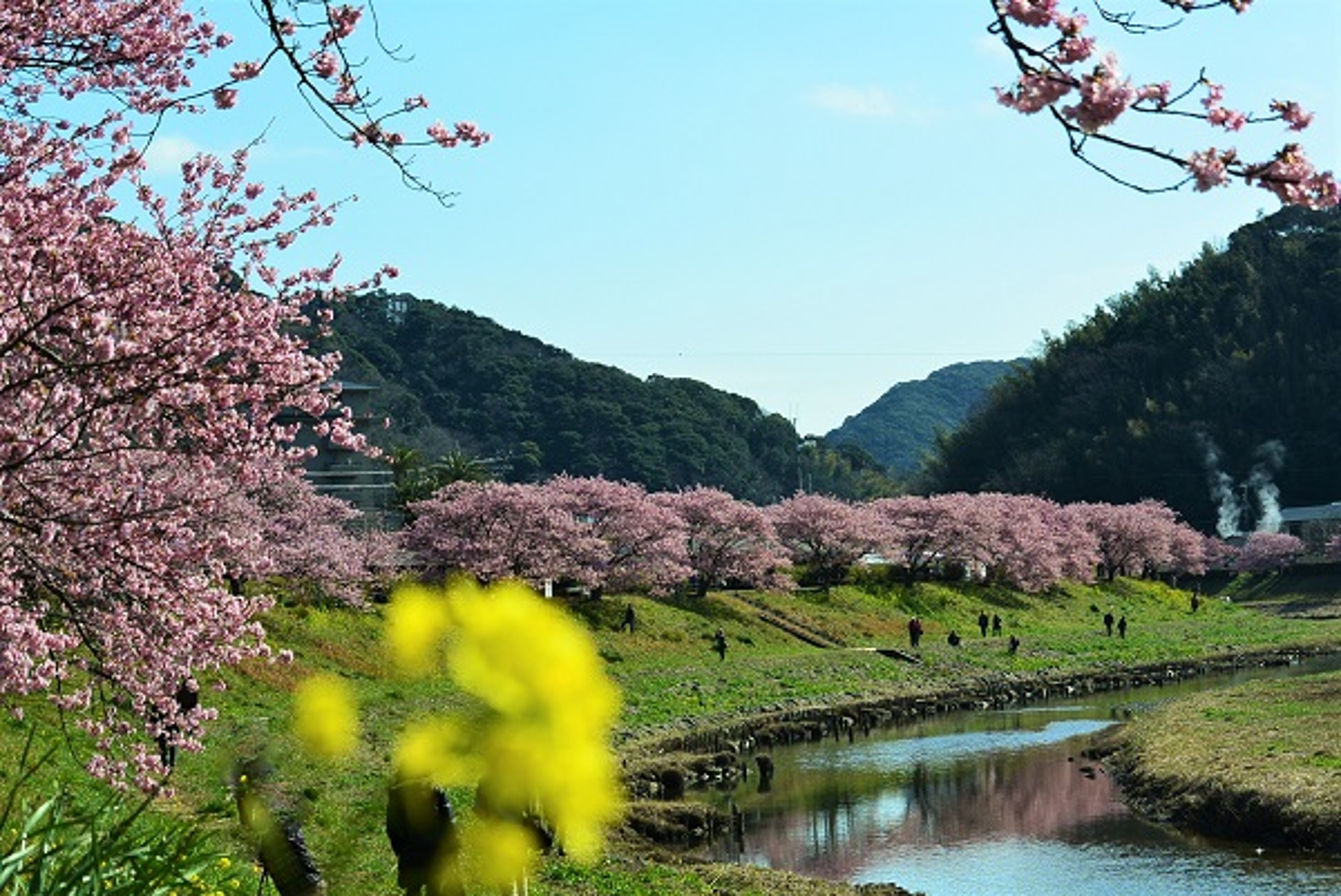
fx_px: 3019
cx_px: 670
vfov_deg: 16.9
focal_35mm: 81
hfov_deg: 25.0
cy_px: 448
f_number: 5
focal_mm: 30
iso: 100
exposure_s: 1/800
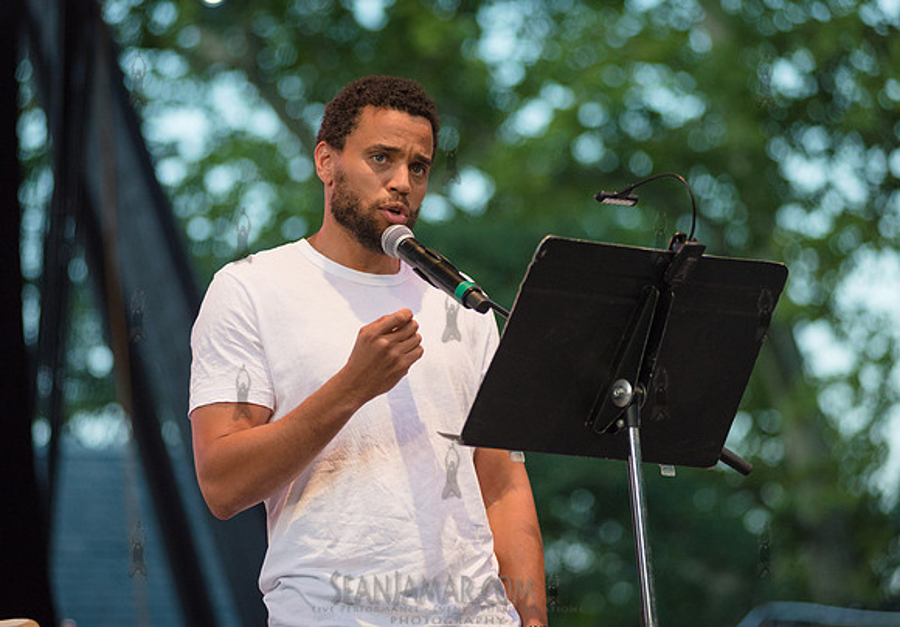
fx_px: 3361
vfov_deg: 10.7
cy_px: 323
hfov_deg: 15.2
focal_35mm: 133
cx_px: 416
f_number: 3.5
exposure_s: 1/1000
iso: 2000
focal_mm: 125
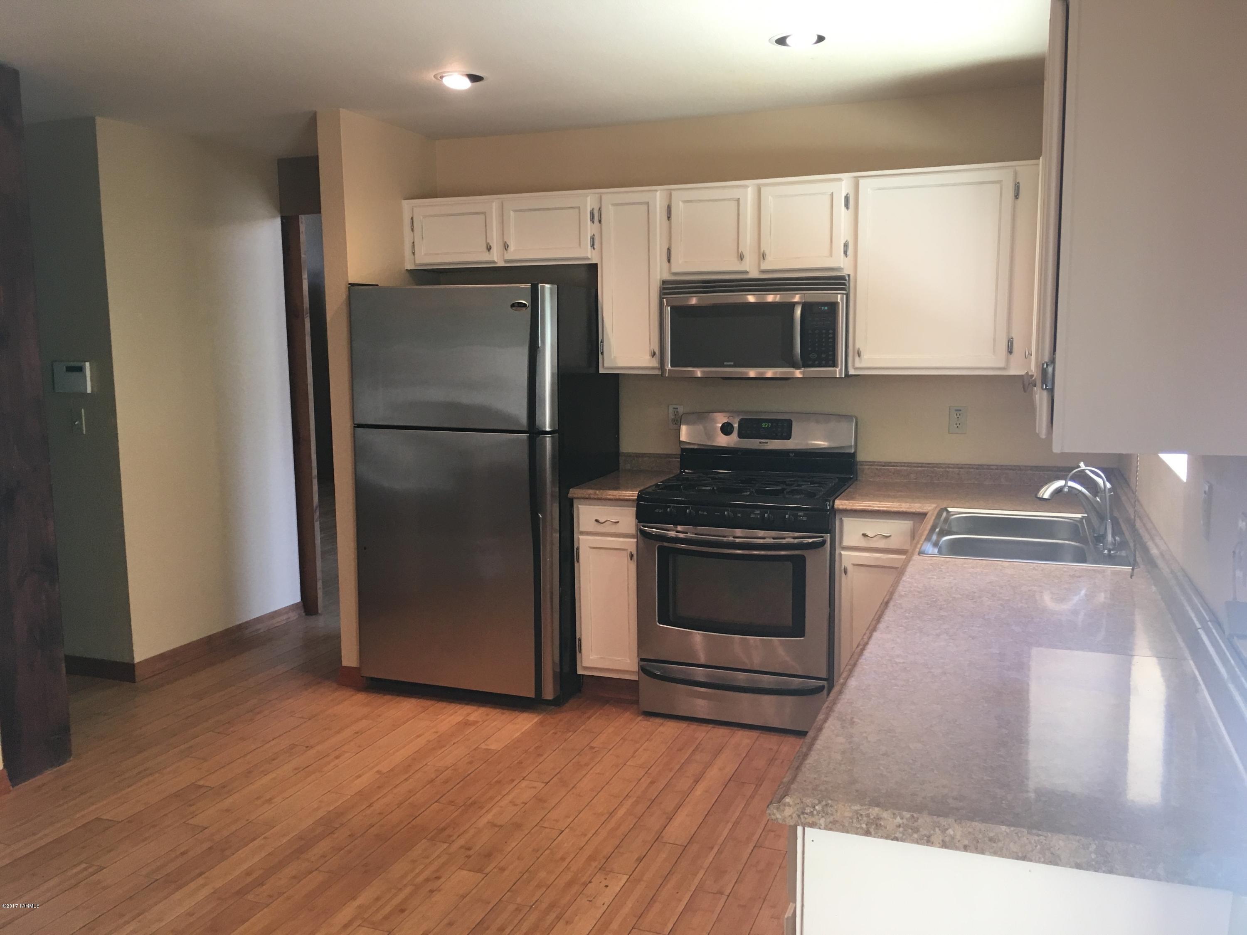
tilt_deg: -8.6
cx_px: 624
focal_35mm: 29
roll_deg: +0.5
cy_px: 468
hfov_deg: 61.7
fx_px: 1045
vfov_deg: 48.2
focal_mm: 4.15
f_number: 2.2
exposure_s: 1/30
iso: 80
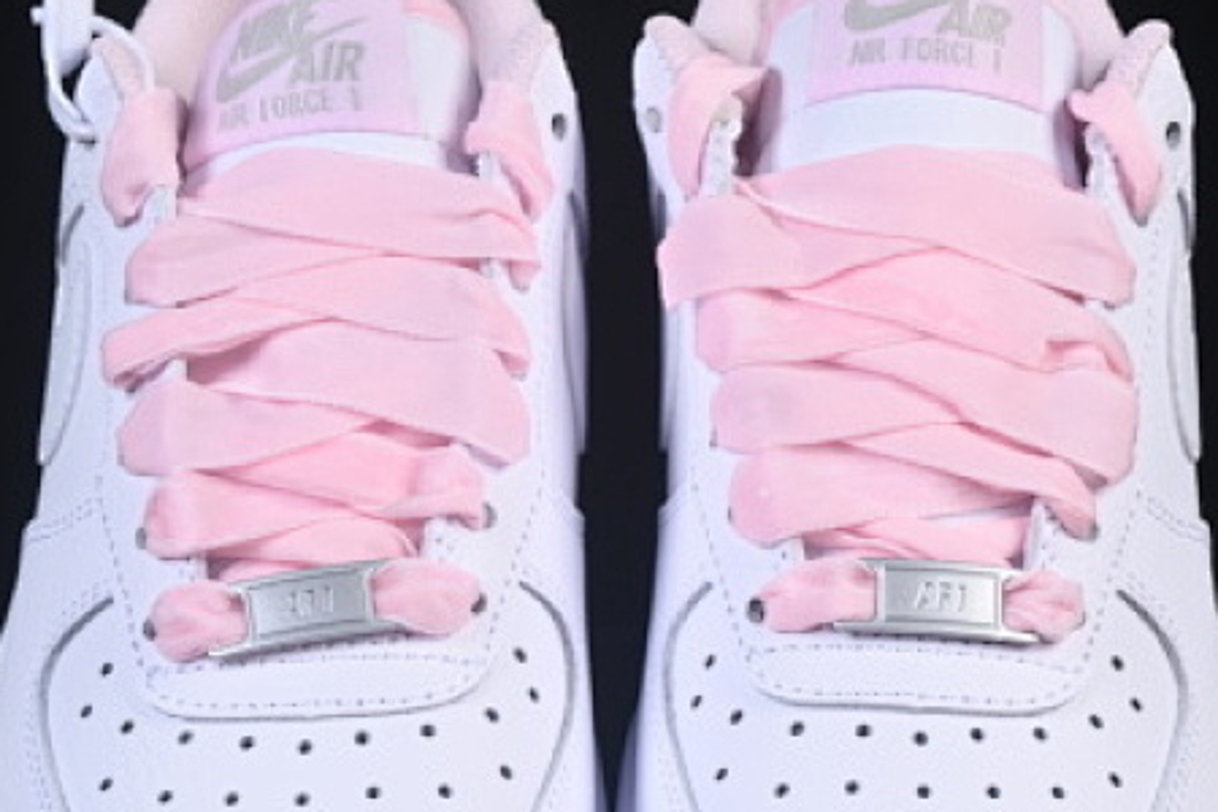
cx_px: 625
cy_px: 679
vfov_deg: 7.6
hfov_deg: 11.4
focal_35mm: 180
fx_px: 6090
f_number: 8
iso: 160
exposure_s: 1/100
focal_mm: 50
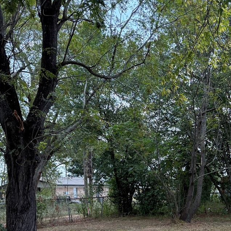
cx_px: 238
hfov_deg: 24.1
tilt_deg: +2.9
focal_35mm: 68
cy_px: 173
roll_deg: +1.5
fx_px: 513
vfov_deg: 25.1
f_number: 1.78
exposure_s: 1/1075
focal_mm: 6.76
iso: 100
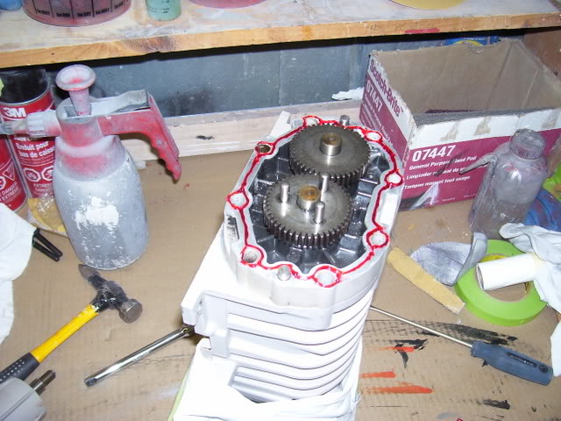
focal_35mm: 34
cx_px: 280
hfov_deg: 54.0
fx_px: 551
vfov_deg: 41.8
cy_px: 210
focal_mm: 5.6
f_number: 2.7
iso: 80
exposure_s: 1/60
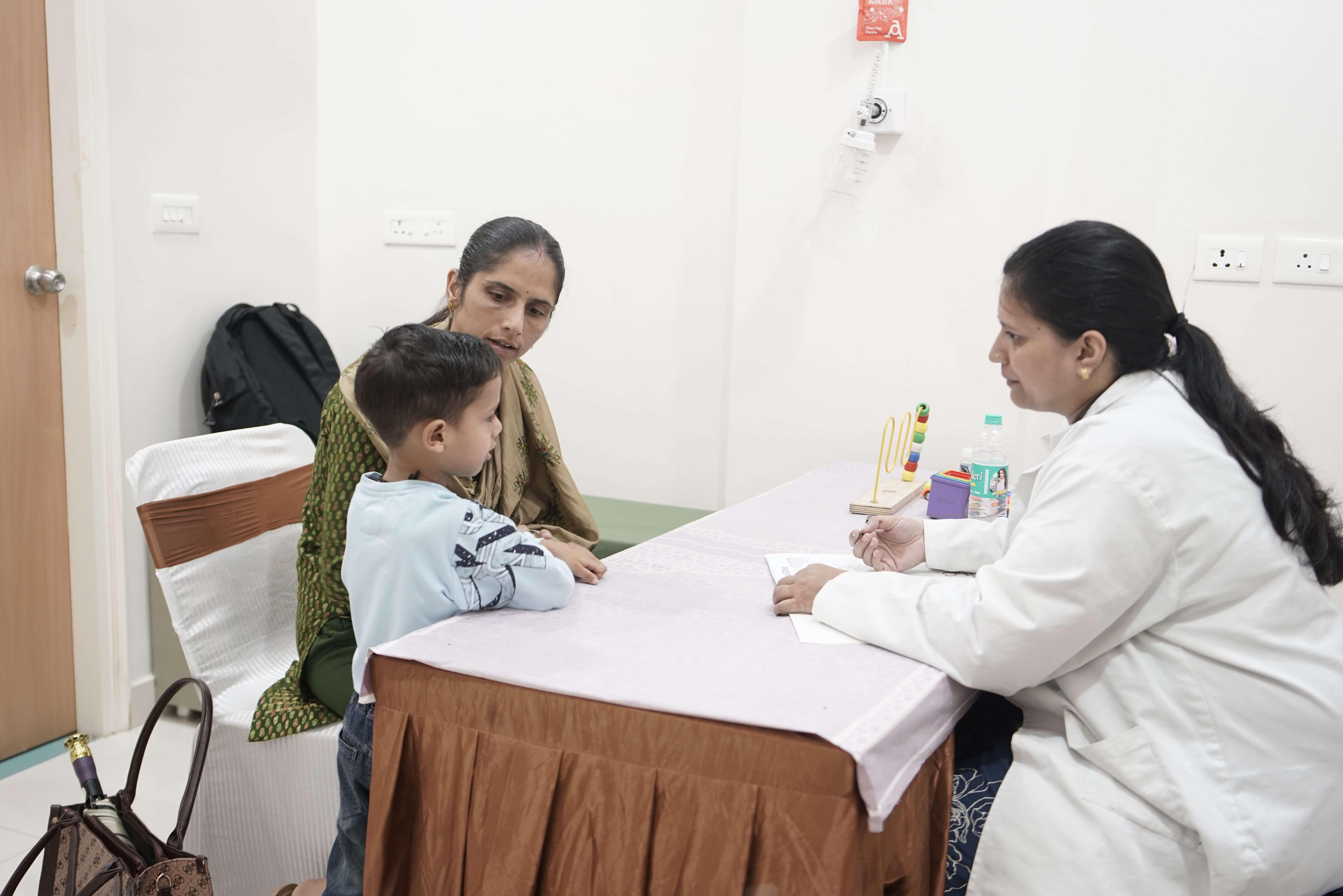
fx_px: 1306
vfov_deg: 37.9
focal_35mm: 35
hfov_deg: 54.4
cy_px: 448
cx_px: 672
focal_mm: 35
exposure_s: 1/40
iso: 400
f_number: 2.5
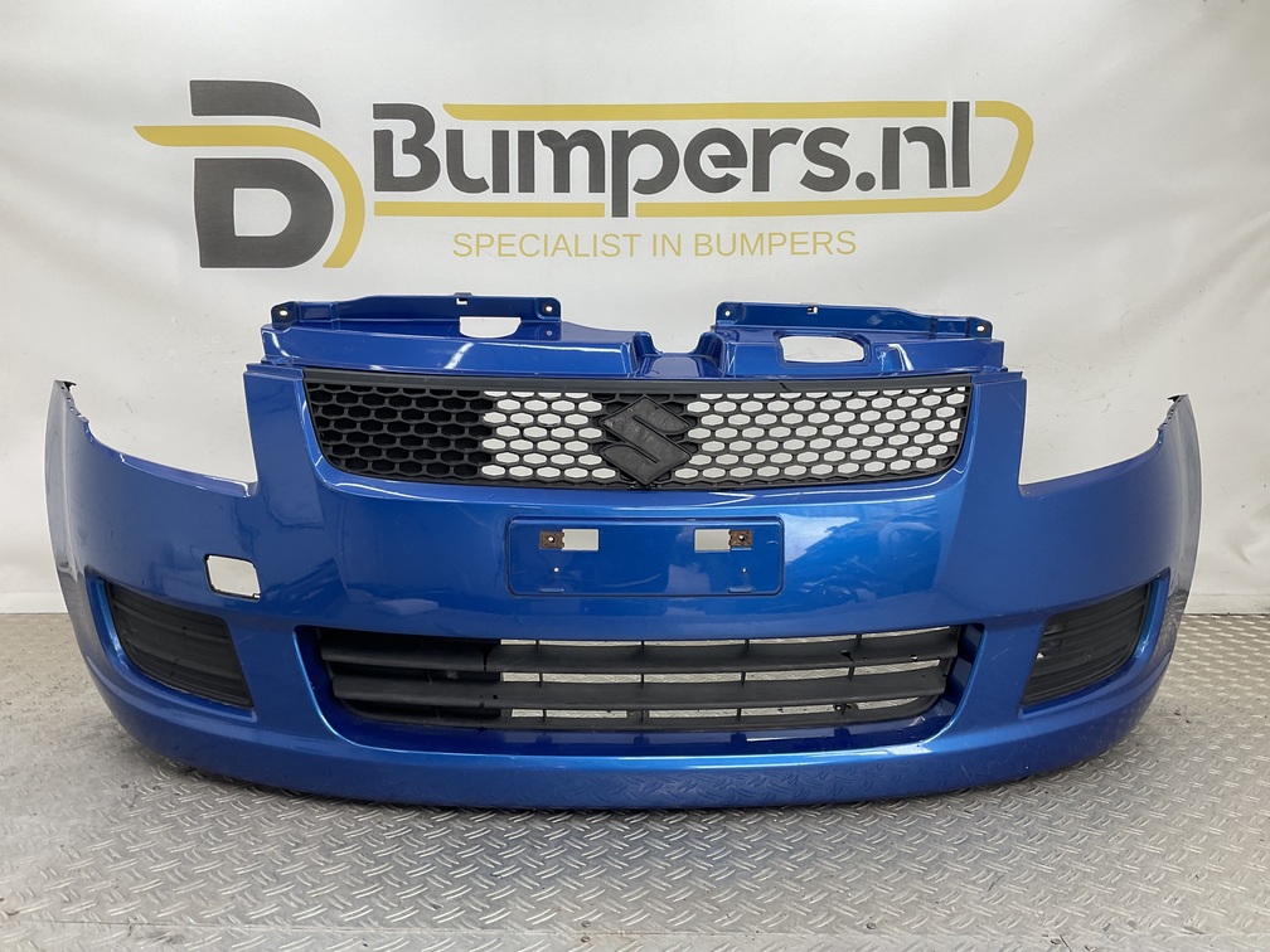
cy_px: 476
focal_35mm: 29
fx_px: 1064
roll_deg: -0.7
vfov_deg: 48.2
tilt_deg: -7.4
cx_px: 635
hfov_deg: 61.7
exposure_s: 1/100
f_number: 1.8
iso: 16
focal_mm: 3
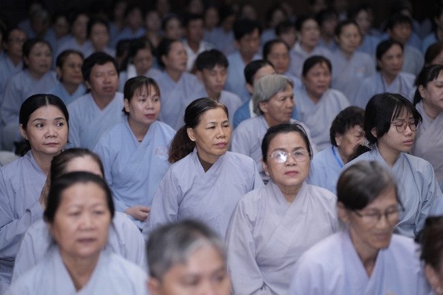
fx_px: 1390
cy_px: 148
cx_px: 222
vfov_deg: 12.1
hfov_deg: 18.1
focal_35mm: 113
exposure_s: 1/160
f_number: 2.8
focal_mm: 113
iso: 800
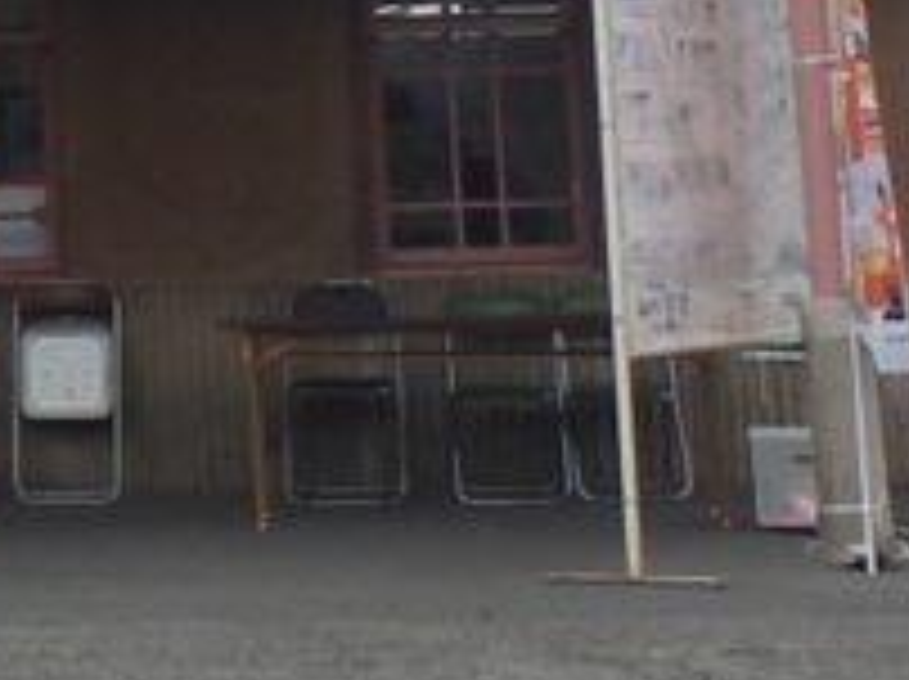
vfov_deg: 9.9
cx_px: -279
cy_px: -513
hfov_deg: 13.4
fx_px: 3724
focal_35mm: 142
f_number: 3.9
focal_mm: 5
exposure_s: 1/400
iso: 125
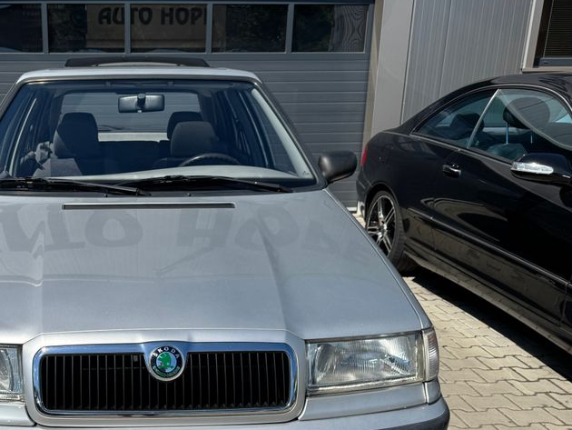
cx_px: 145
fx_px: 645
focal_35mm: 39
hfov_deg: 46.2
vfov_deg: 36.3
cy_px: 302
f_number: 1.78
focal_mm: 6.76
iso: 80
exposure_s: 1/5348
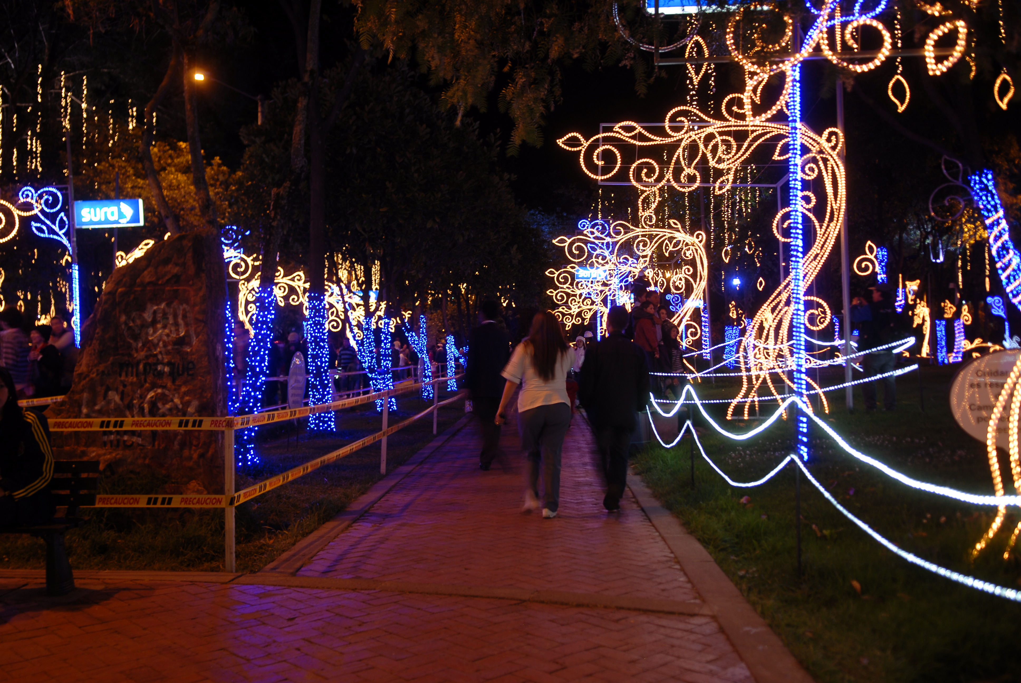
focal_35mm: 34
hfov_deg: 55.0
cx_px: 510
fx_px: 980
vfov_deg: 38.5
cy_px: 342
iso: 100
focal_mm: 23
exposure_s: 1/4
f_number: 2.8
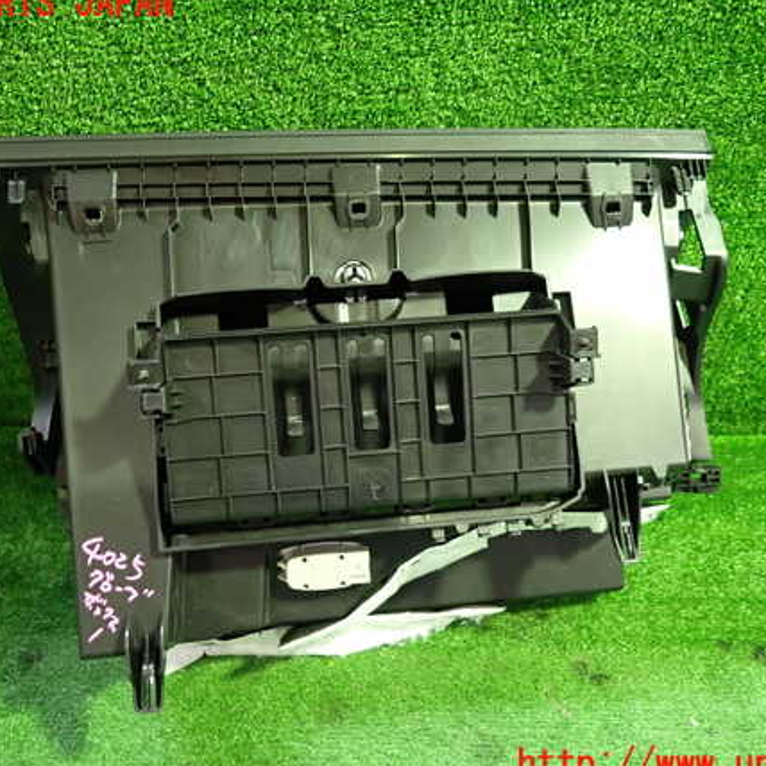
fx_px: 776
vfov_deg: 52.5
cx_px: 385
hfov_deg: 52.5
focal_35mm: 31
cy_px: 385
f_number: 2
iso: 320
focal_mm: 4.5
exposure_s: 1/30
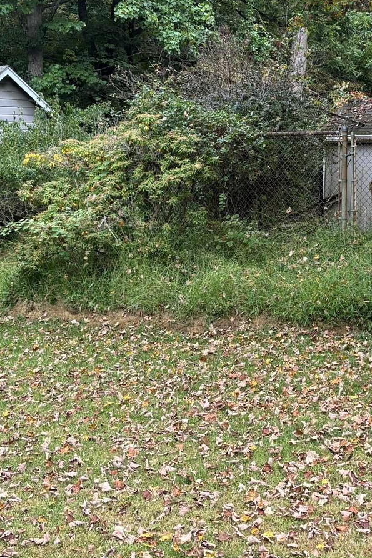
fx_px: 961
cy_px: 244
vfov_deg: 32.3
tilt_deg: -6.8
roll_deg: +0.0
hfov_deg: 21.6
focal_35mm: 62
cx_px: 297
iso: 40
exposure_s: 1/219
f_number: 1.6
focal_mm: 5.96
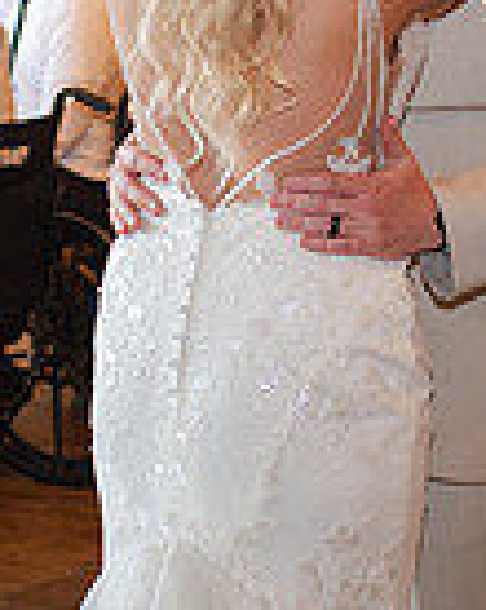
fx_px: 3153
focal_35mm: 175
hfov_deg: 8.8
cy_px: 51
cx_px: 285
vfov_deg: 11.0
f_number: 3.2
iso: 900
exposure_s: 1/200
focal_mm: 35
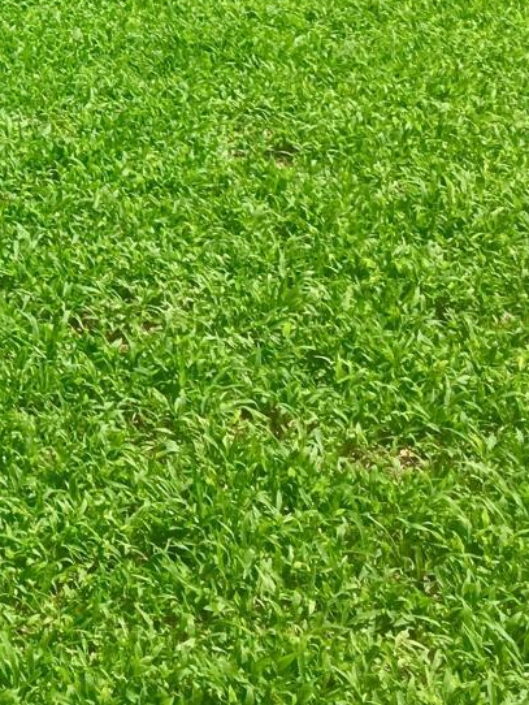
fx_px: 2179
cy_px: -213
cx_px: -413
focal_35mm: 107
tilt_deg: -4.4
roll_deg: +1.0
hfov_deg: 12.6
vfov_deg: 17.3
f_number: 2.2
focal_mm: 4.15
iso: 25
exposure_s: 1/1068
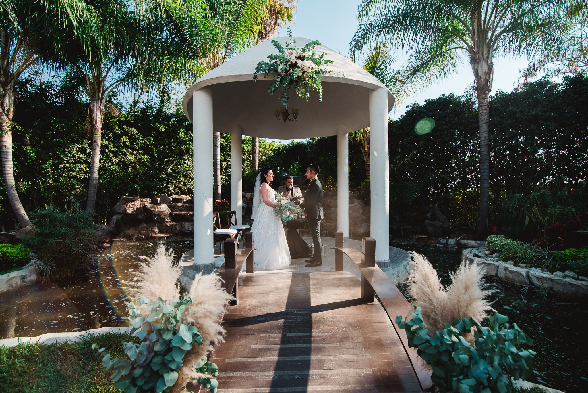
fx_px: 261
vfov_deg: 73.8
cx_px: 294
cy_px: 196
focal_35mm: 16
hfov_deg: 96.7
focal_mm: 16
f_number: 3.5
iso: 100
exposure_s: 1/500
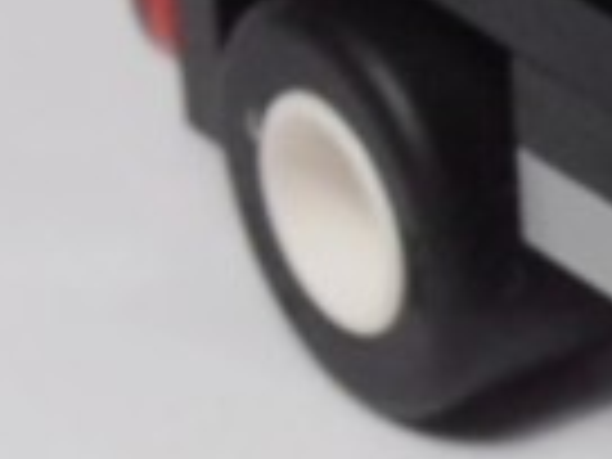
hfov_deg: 7.7
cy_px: 187
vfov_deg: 6.1
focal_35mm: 245
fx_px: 4332
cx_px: 1206
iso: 80
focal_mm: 6.61
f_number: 3.9
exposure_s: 1/60
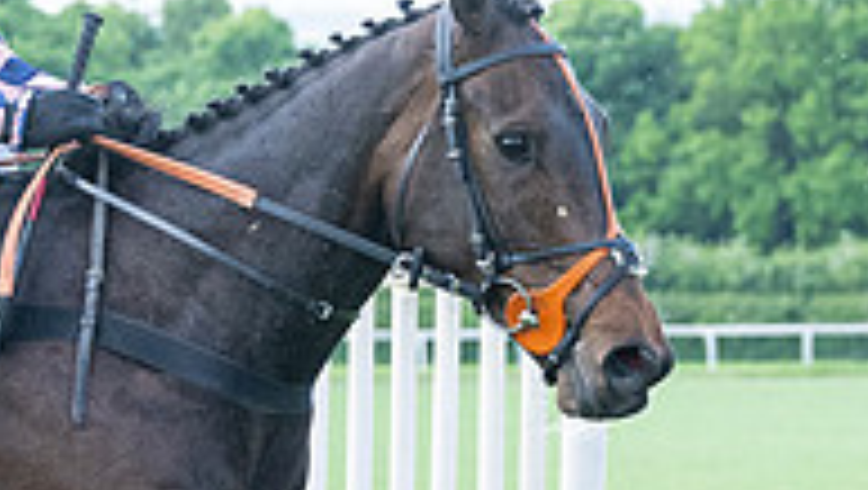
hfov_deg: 5.1
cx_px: -273
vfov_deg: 2.9
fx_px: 9768
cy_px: 553
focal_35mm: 424
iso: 1000
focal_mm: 70
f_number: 4
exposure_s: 1/2000
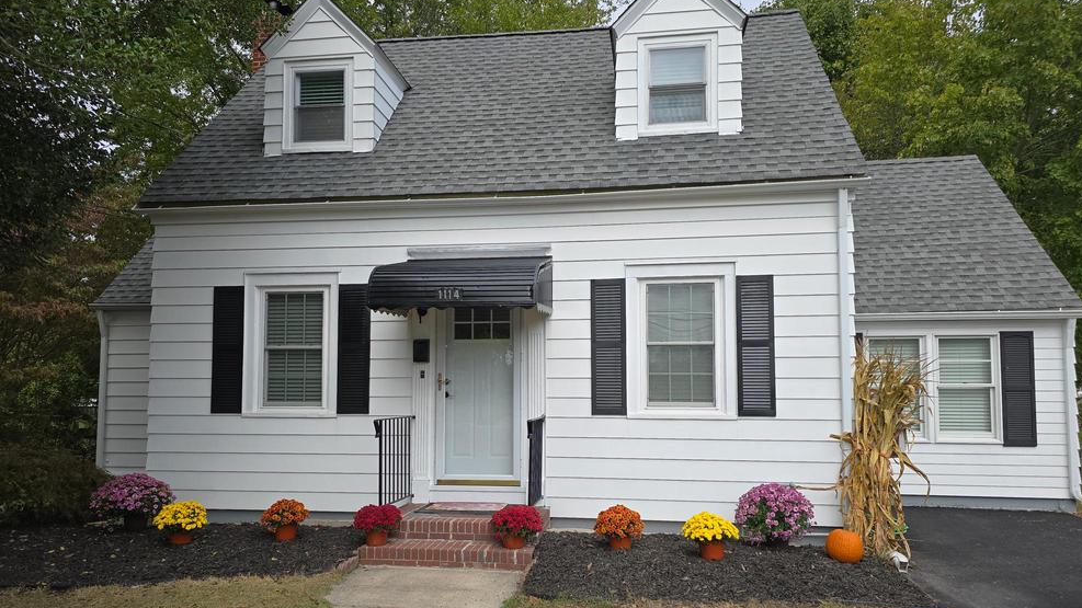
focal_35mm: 26
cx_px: 526
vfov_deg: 44.2
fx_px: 746
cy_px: 354
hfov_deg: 71.9
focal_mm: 6.3
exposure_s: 1/668
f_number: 1.7
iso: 12
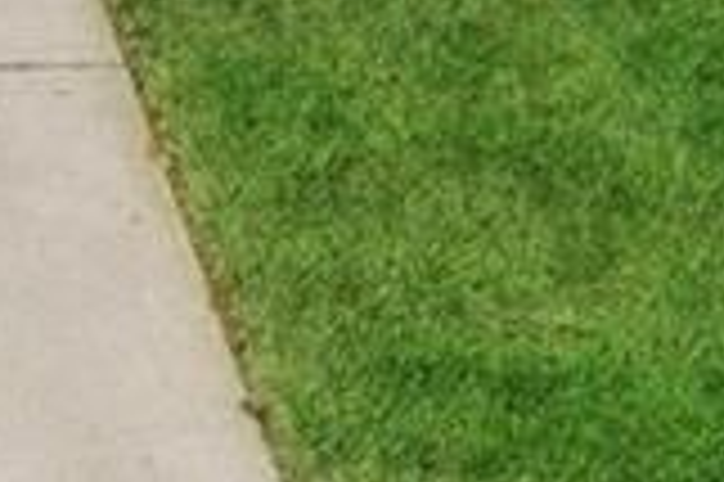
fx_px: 2877
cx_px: 189
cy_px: -570
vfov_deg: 8.9
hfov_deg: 14.3
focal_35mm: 143
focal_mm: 15
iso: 200
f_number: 8
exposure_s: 1/200
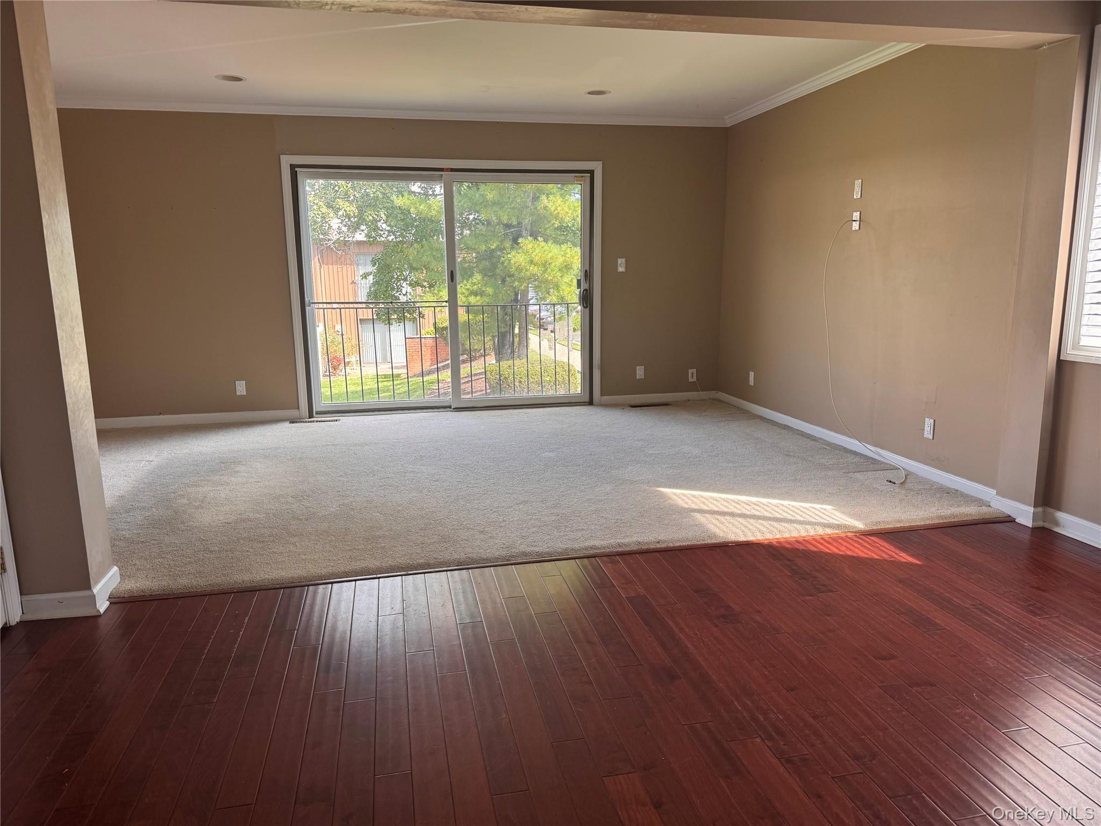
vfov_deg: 56.8
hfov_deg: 71.6
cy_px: 413
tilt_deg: -10.7
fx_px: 763
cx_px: 550
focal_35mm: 24
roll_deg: +1.3
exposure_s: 1/121
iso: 100
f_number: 1.78
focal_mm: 6.76
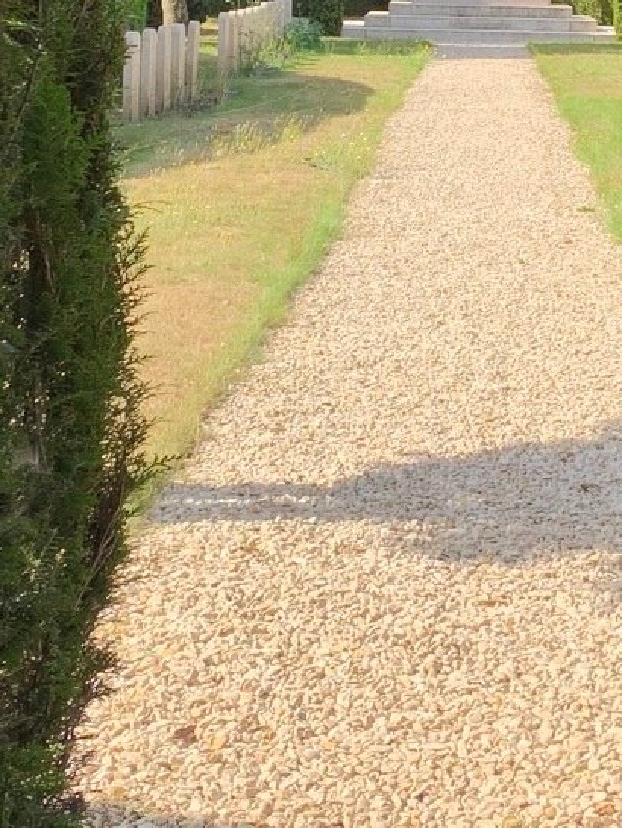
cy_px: 36
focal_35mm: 96
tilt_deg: -1.2
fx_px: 2298
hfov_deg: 15.3
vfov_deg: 19.9
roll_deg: -0.5
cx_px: 481
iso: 25
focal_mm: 4.25
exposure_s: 1/435
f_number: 1.8
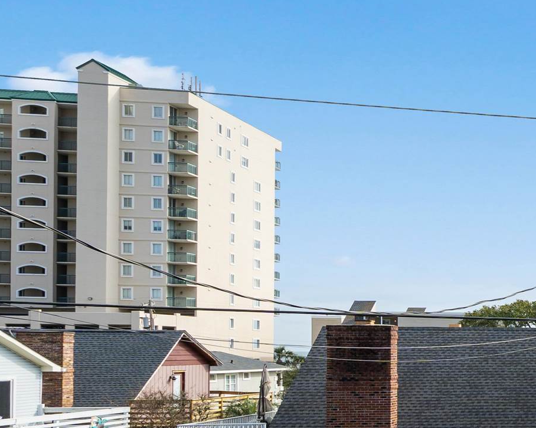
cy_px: 325
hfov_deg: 24.2
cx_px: 866
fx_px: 856
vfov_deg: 27.7
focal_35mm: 54
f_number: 8
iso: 200
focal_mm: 17
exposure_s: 1/250
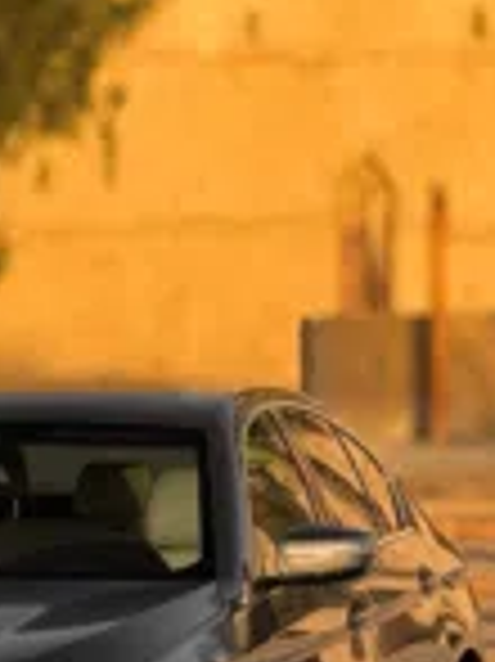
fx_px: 6225
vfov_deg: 6.1
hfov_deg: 4.5
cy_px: 284
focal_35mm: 326
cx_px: -99
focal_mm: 15.66
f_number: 2.8
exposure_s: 1/120
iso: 50
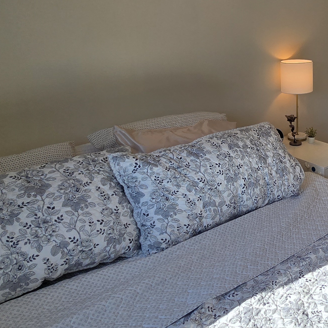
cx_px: 309
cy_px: 102
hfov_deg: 42.4
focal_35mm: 35
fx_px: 375
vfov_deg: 46.3
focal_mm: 2.2
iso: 50
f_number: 2.2
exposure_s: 1/310
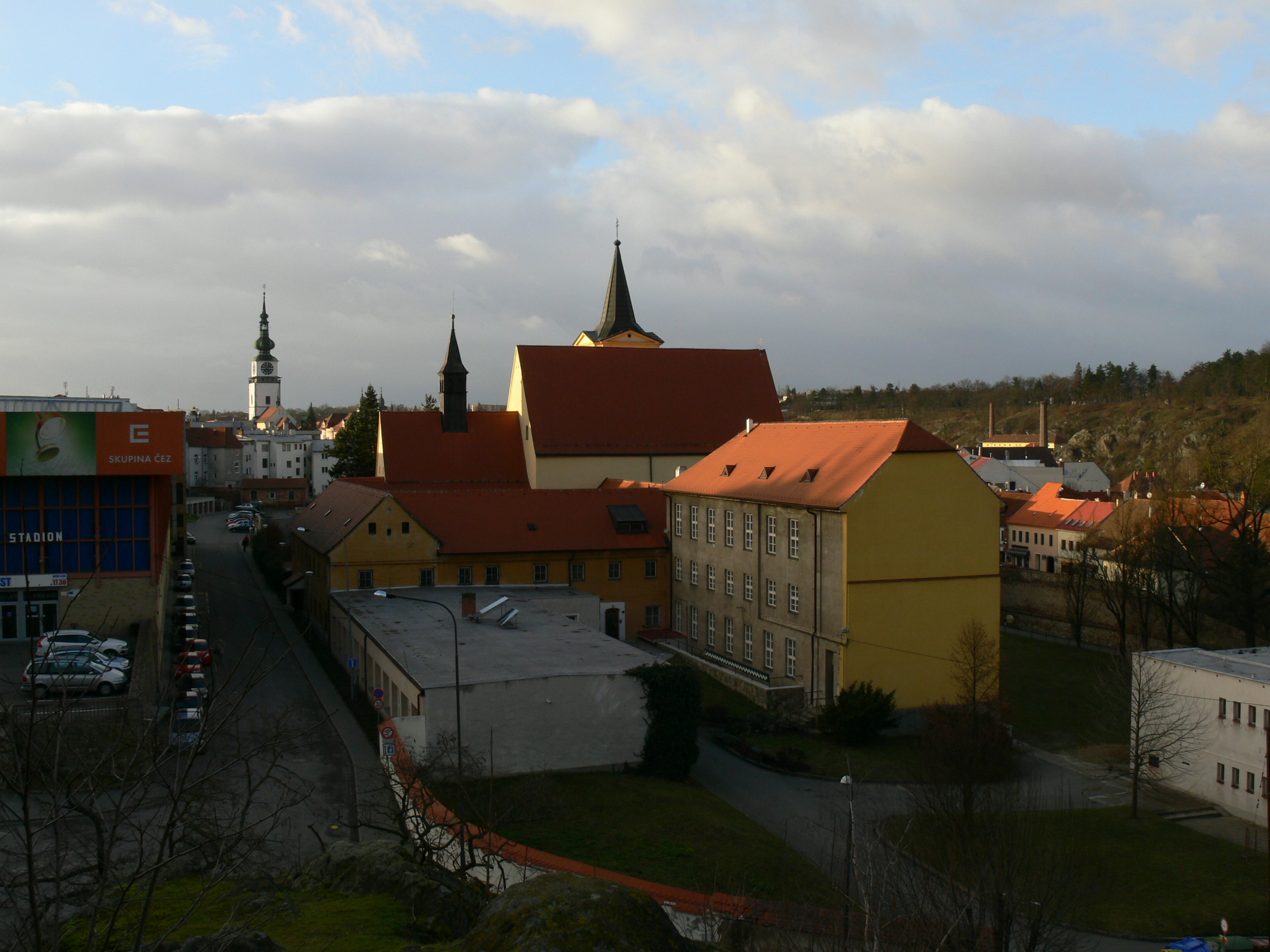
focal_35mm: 35
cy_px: 476
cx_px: 635
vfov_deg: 40.7
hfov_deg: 52.6
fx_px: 1284
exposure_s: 1/125
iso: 80
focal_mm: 7.4
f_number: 5.6
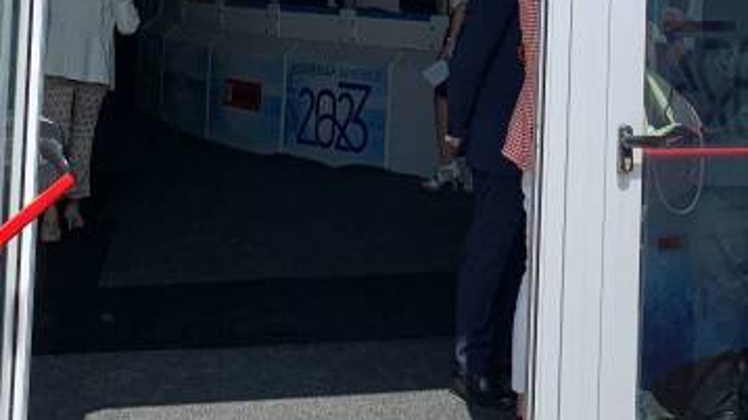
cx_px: 683
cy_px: -180
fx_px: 1606
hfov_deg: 25.4
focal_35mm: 81
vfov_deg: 14.1
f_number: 1.8
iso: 25
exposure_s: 1/2309
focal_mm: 4.25
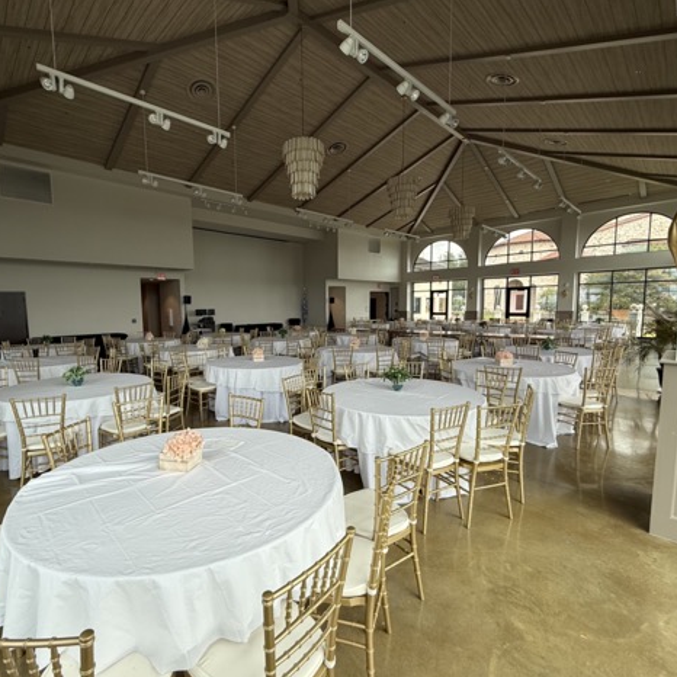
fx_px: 376
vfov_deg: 84.0
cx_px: 309
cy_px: 343
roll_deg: +1.1
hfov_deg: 83.8
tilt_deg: -5.9
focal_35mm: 17
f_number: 2.2
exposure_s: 1/171
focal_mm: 2.22
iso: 50
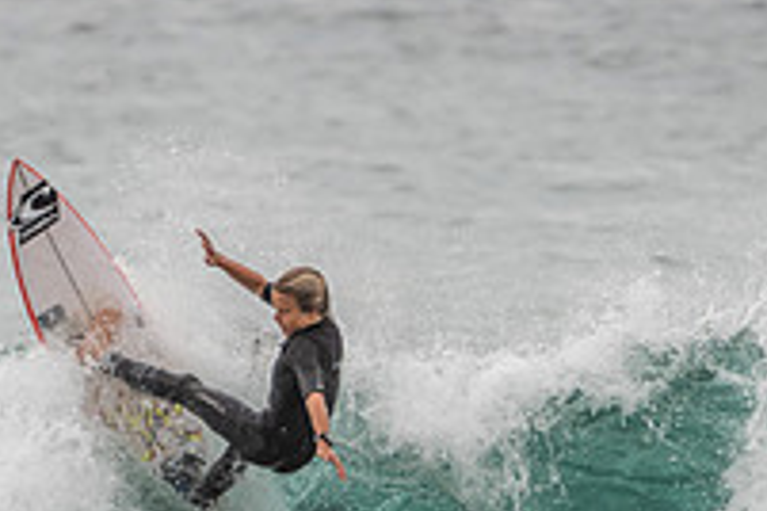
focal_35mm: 1181
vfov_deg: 1.2
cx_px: 179
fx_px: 25160
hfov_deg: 1.7
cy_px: 559
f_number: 5.6
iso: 250
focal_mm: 410
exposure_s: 1/2000
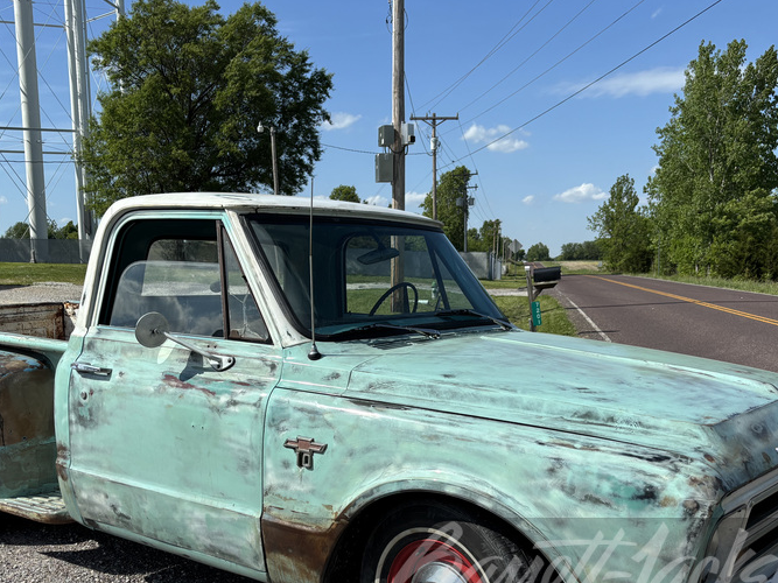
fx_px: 876
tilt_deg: -8.8
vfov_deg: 36.2
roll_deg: +0.7
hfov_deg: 47.8
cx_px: 345
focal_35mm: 39
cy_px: 415
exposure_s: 1/5076
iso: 50
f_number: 1.6
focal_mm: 5.96
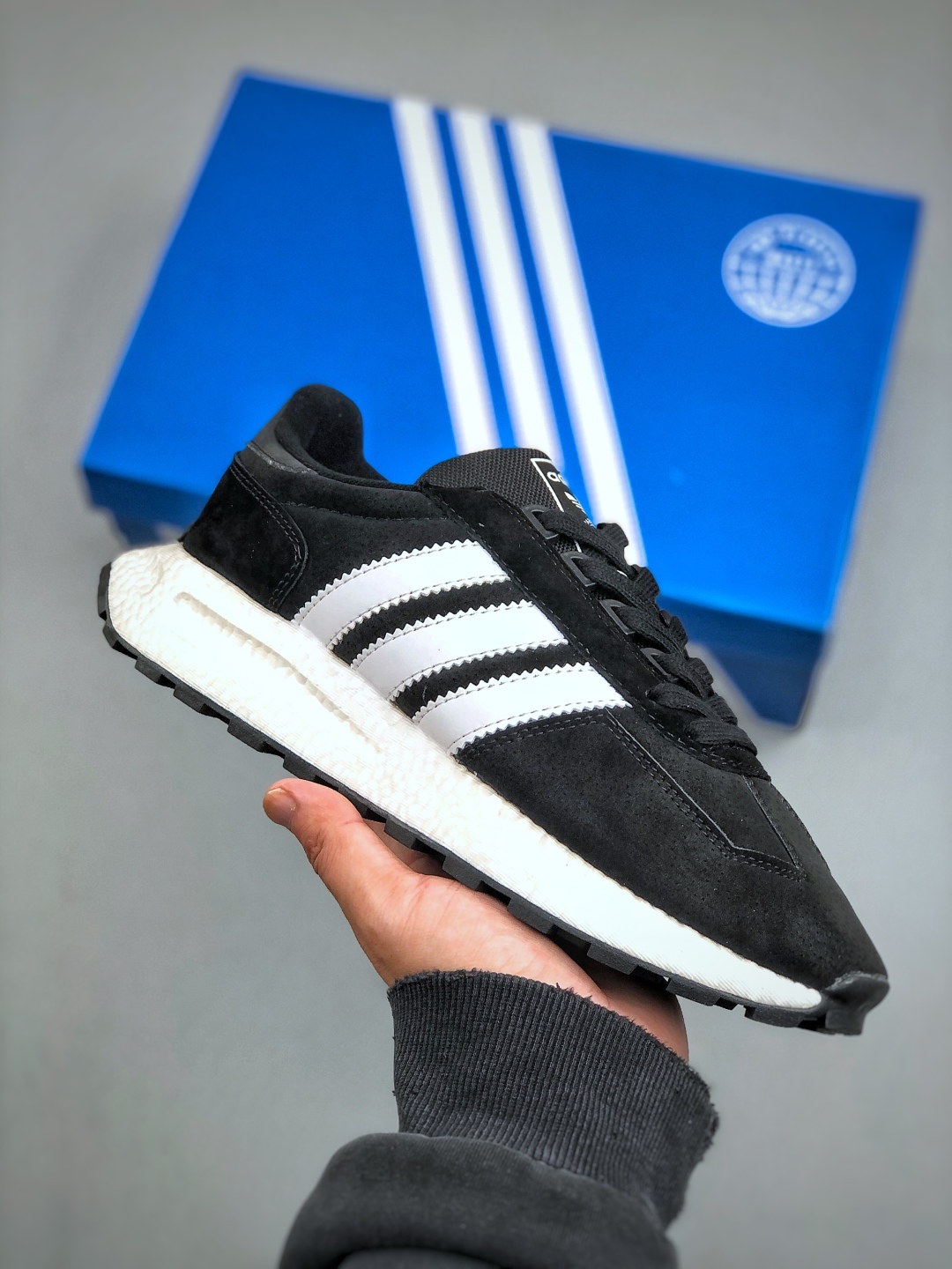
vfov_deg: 33.8
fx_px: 2090
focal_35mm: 57
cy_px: 634
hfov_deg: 25.7
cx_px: 476
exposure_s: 1/100
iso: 32
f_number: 2.8
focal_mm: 6.6
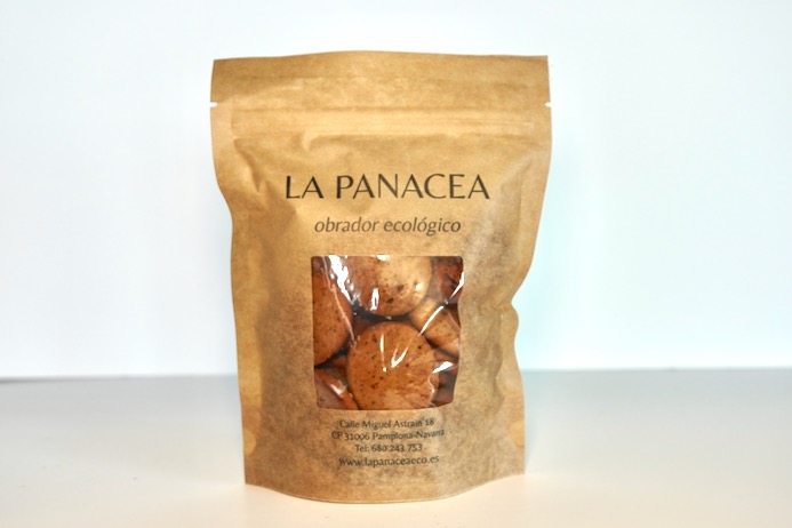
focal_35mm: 36
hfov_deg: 53.1
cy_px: 264
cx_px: 396
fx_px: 792
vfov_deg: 36.9
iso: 400
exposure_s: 1/250
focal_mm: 36
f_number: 4
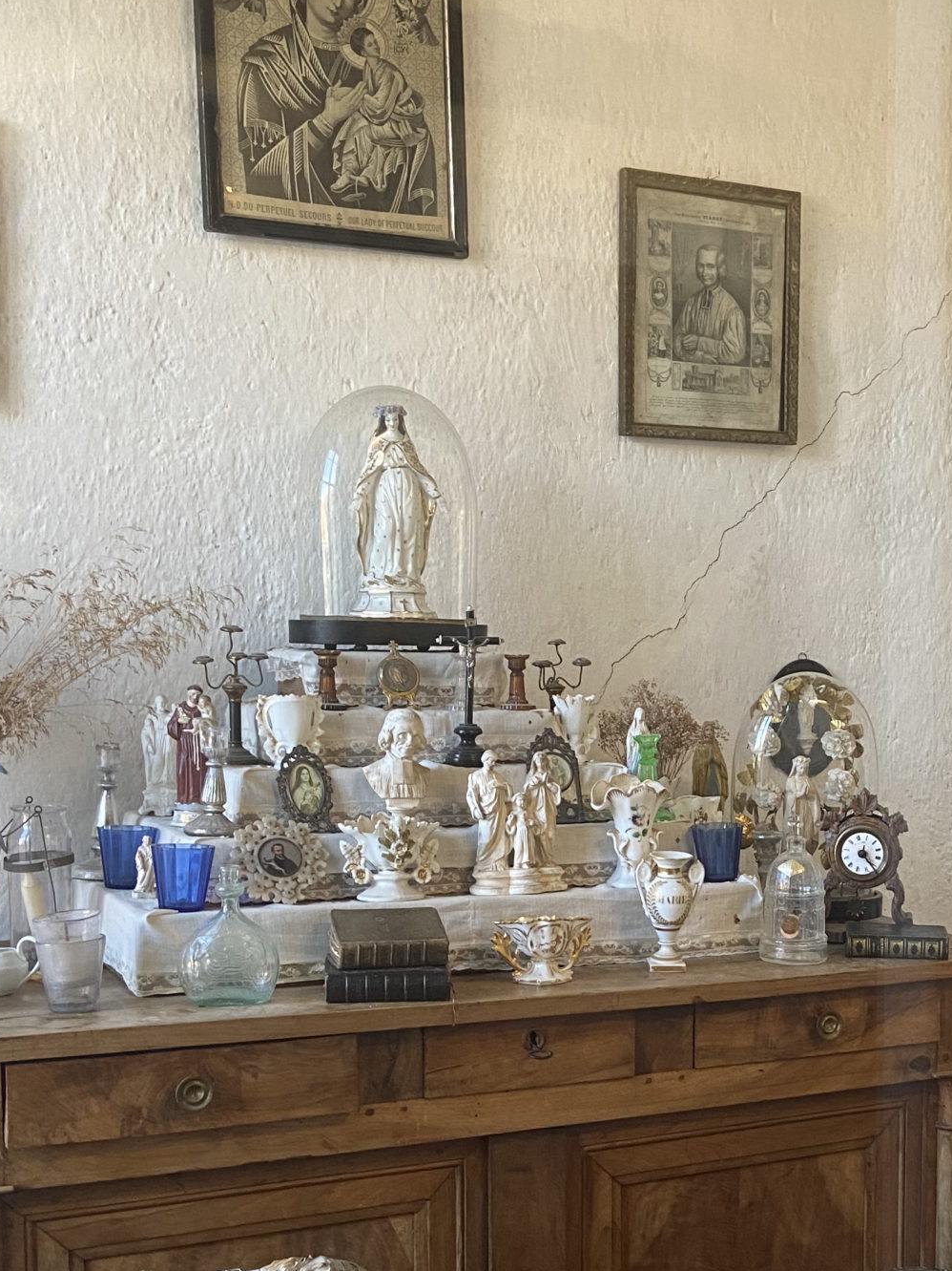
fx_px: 1834
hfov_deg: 28.5
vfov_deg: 37.8
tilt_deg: -6.1
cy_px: 844
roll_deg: -0.3
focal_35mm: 50
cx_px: 750
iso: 125
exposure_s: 1/50
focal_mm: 4.25
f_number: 1.8
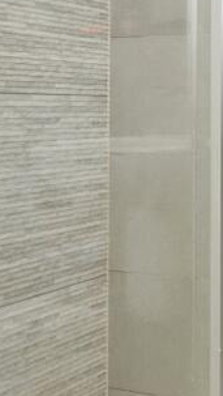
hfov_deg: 16.2
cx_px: 473
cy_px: 91
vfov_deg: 38.0
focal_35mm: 53
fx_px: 556
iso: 200
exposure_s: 1/60
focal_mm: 10
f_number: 5
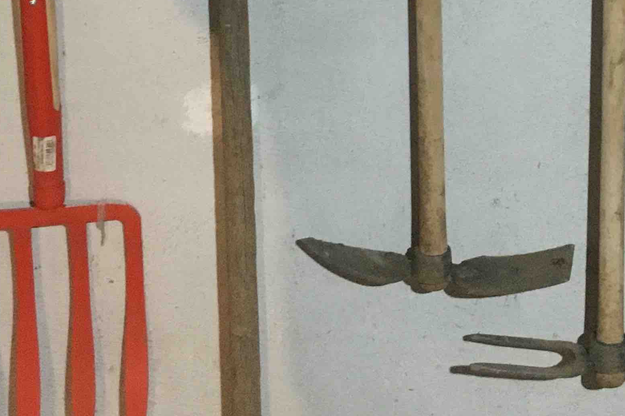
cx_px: 511
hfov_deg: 25.5
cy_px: -140
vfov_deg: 16.4
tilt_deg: -10.5
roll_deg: -0.7
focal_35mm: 78
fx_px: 1354
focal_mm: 4.15
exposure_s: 1/17
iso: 500
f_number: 2.2
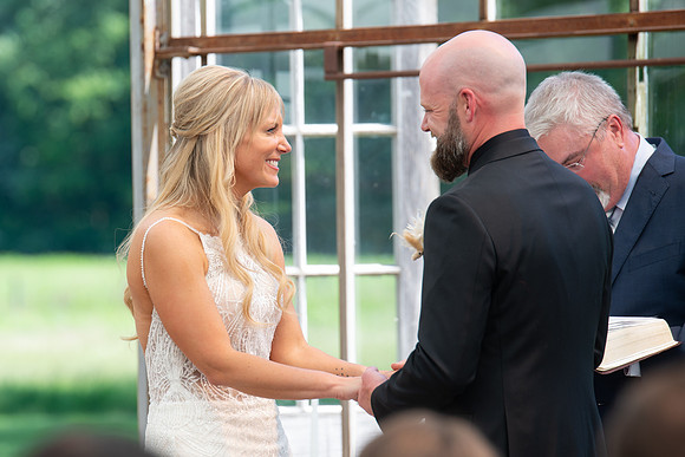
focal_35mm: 269
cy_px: 285
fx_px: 5114
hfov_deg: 7.7
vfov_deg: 5.1
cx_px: 232
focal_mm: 200
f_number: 4.5
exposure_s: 1/250
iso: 160
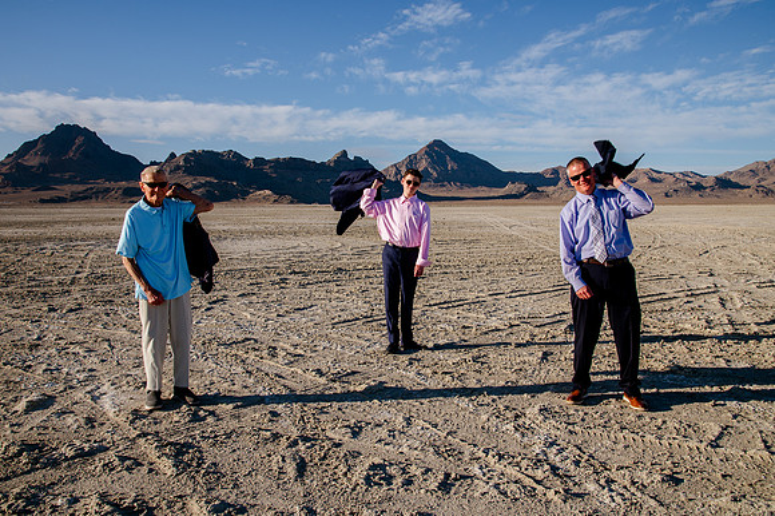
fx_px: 676
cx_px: 374
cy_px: 258
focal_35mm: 31
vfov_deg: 41.8
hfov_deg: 59.6
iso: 200
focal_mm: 30
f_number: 11
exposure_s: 1/320
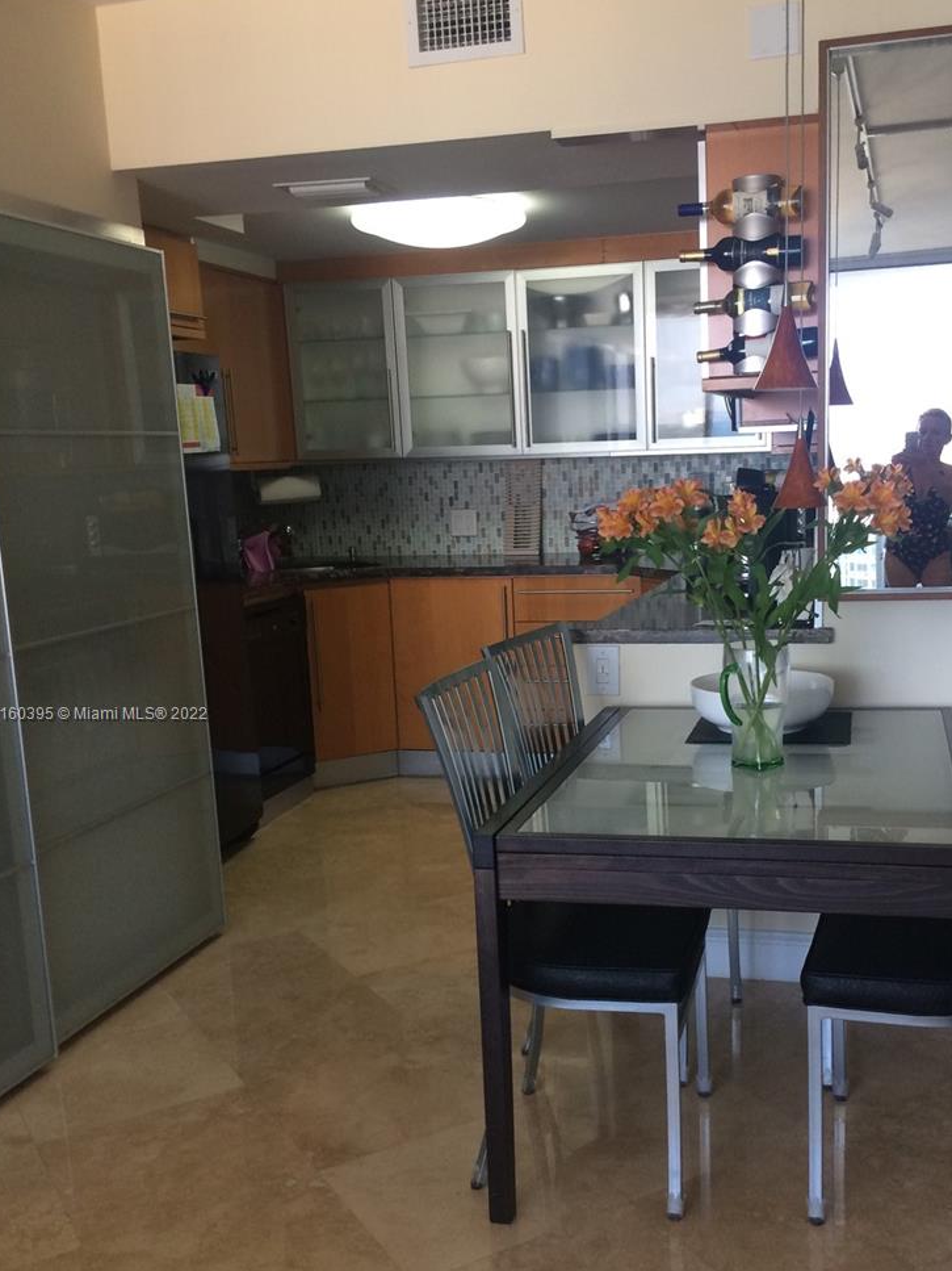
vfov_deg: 51.2
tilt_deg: -11.4
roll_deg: +1.4
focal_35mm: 36
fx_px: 1320
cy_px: 715
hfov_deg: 39.5
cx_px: 558
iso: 32
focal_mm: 4.15
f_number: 2.2
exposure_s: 1/30
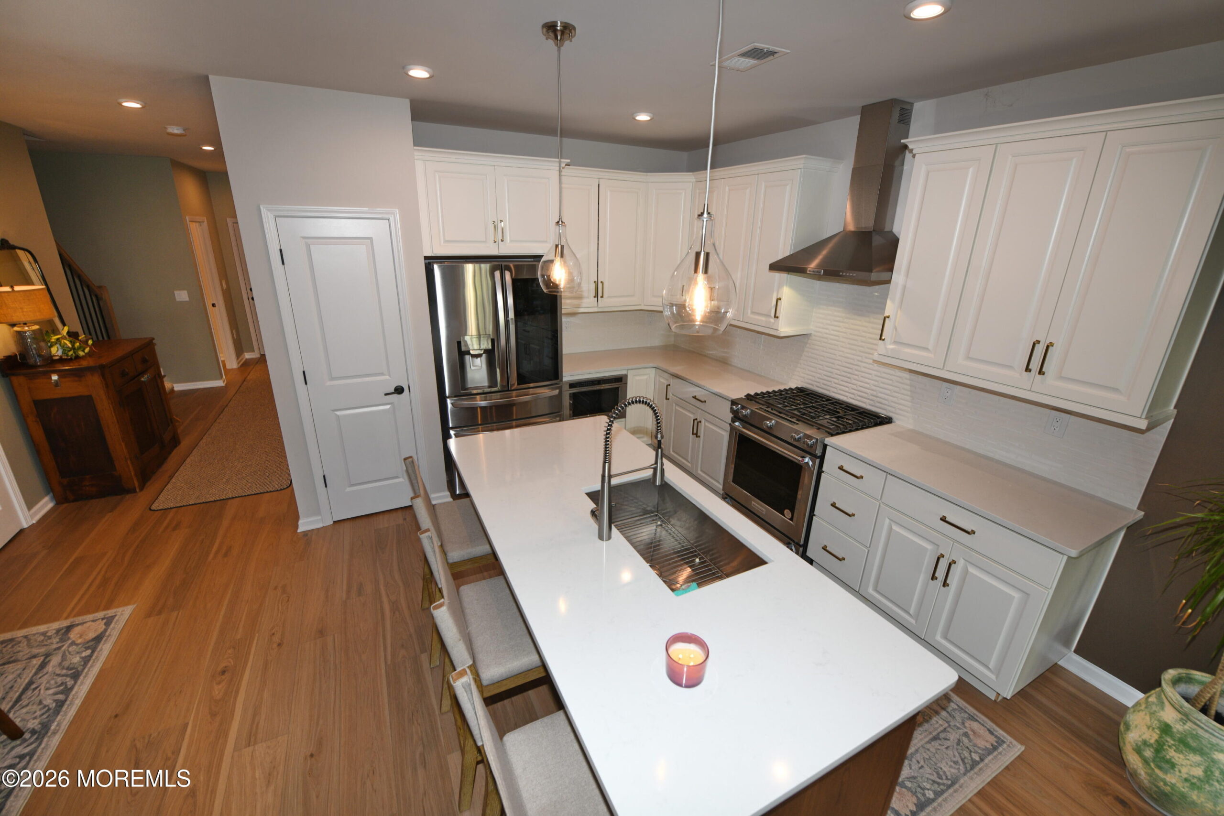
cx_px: 612
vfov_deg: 81.2
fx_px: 476
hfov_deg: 104.3
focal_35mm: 14
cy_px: 408
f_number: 5.6
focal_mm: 14
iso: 400
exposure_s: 1/80
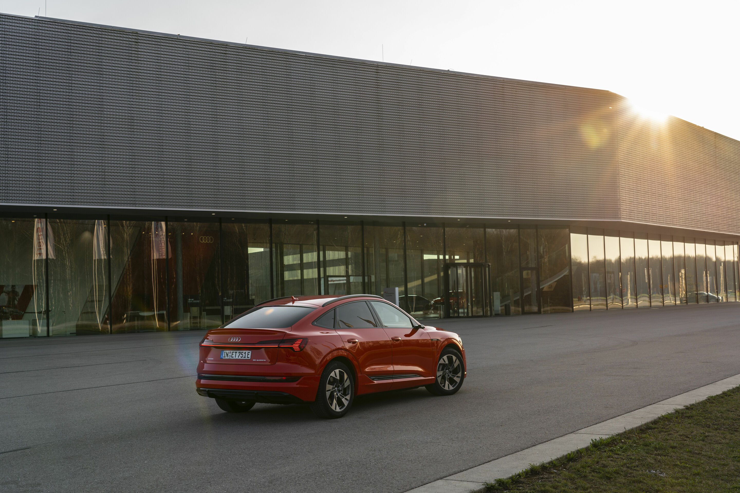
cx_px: 370
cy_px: 246
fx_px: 925
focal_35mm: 45
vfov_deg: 29.9
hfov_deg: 43.6
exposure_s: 1/160
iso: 80
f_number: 7.1
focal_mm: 45
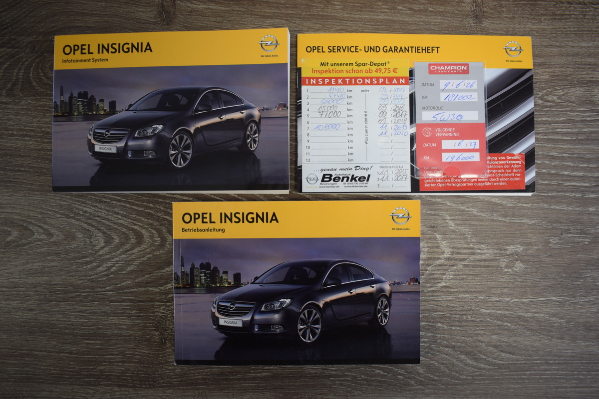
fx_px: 499
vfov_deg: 43.6
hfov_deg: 61.9
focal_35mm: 30
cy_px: 200
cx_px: 300
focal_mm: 20
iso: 450
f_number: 4
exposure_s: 1/60
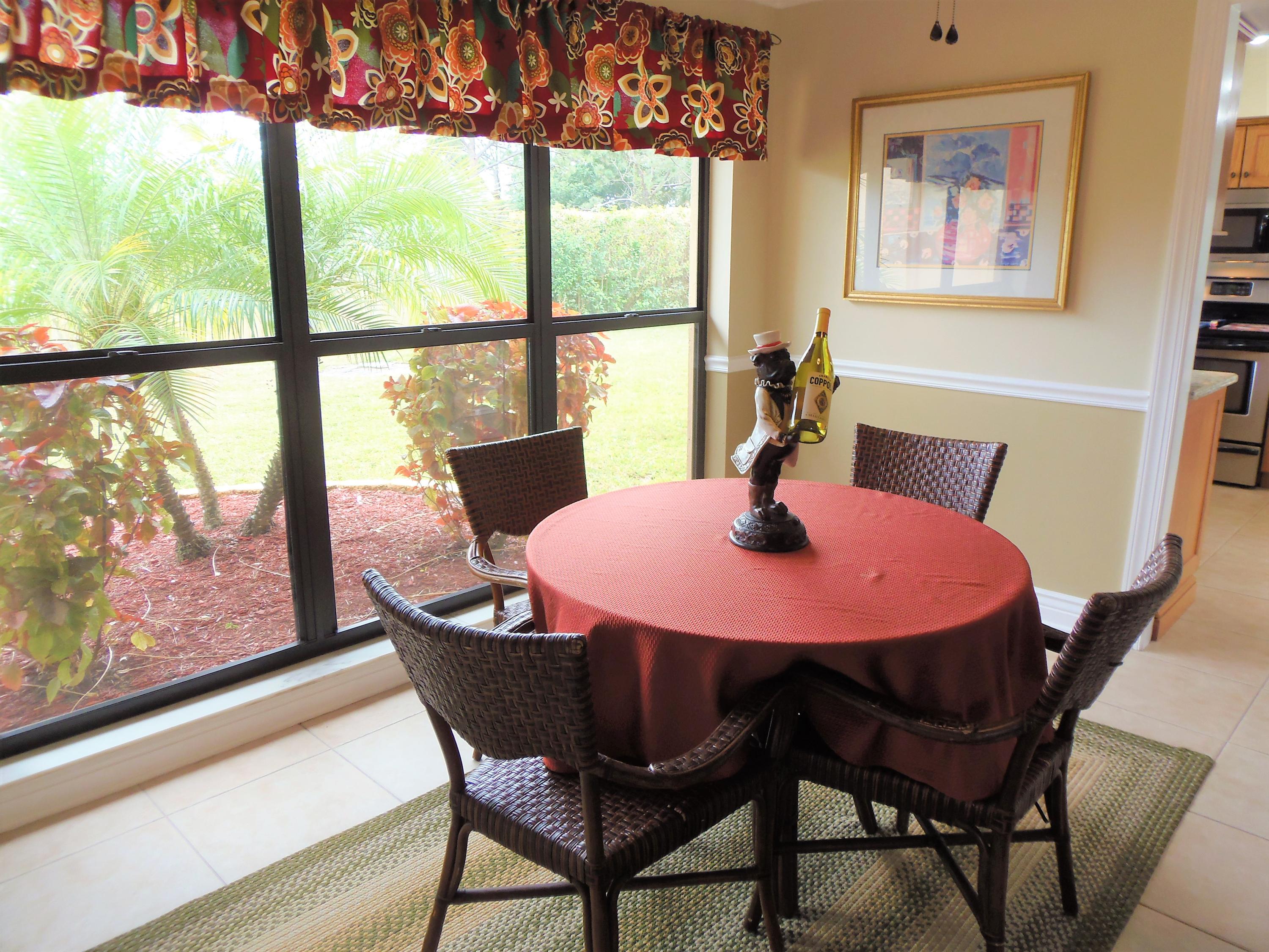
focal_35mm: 24
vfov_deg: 56.8
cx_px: 634
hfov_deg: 71.6
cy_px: 476
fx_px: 880
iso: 64
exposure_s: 1/30
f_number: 2.9
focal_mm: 4.3
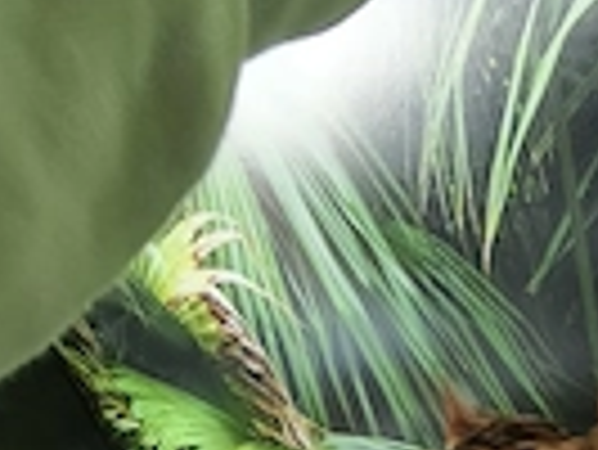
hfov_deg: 35.7
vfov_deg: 29.9
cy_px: 454
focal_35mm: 45
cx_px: 661
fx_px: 778
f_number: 2.2
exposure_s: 1/50
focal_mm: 1.91
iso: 160
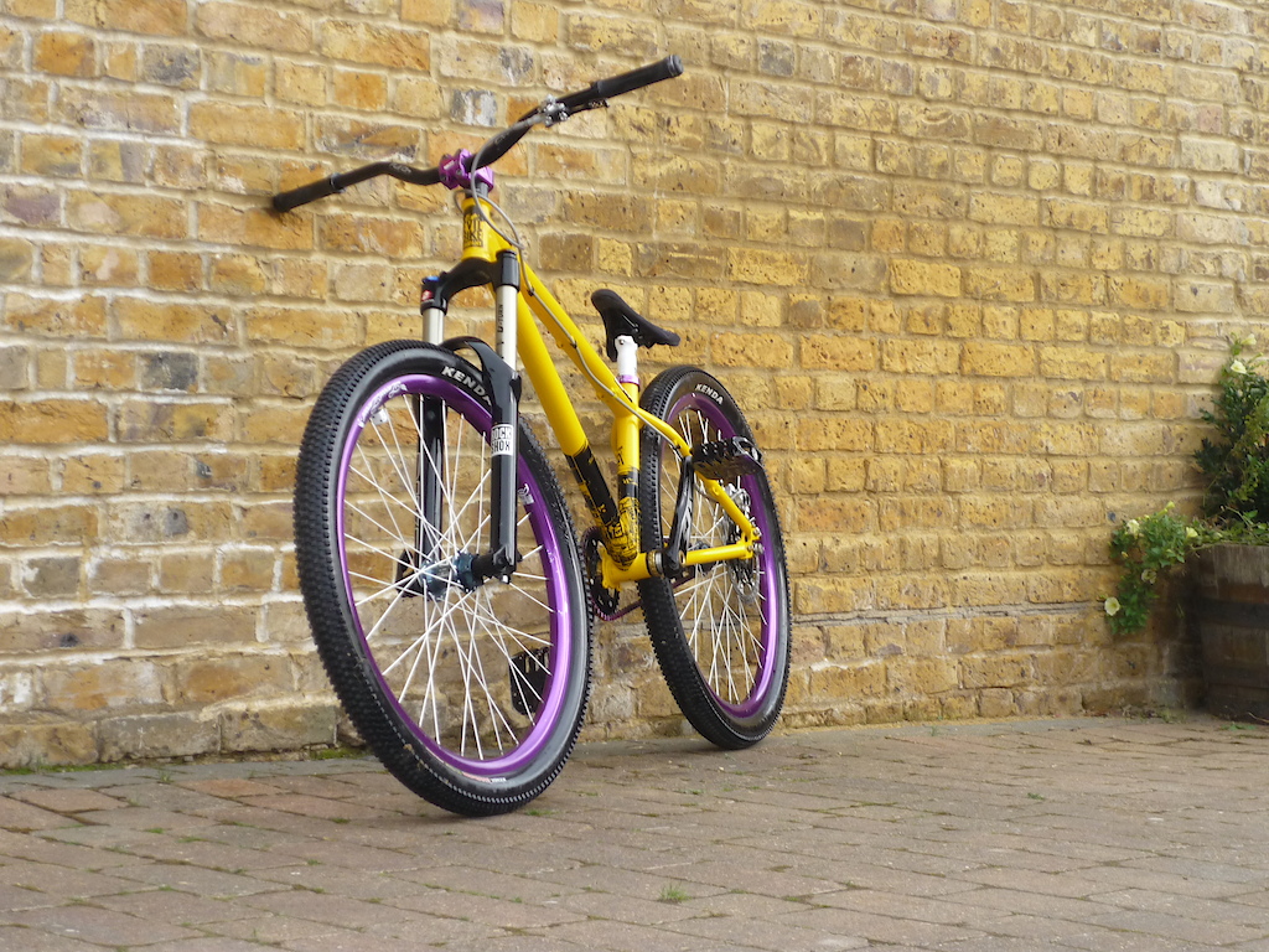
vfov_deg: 19.6
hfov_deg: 26.0
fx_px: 2749
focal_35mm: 75
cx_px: 634
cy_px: 476
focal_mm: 12.3
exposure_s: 1/50
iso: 160
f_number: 4.1
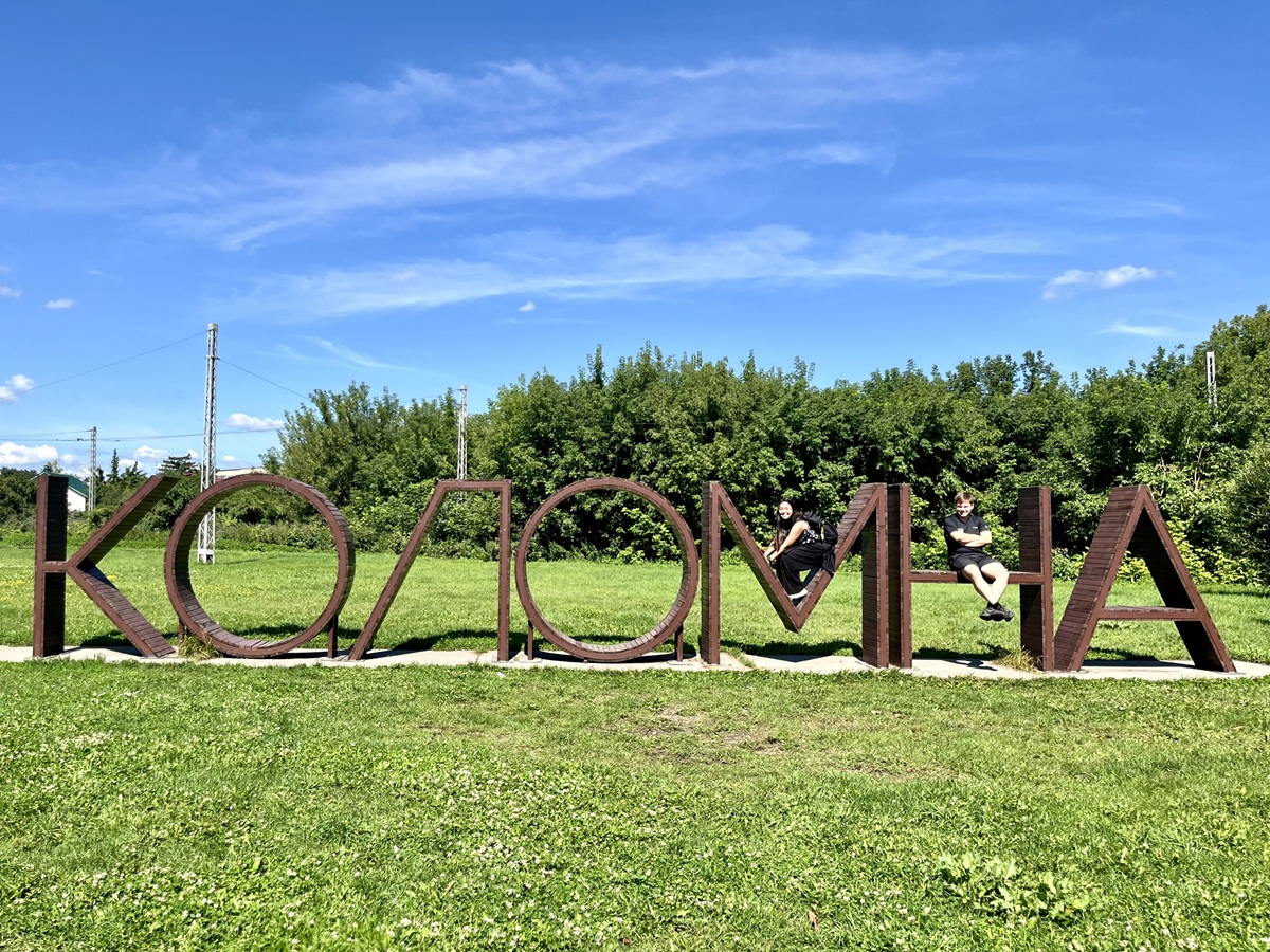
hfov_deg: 67.3
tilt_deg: +4.3
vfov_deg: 53.1
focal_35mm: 26
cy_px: 476
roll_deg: +1.4
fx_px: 954
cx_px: 635
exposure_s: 1/3135
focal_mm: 5.1
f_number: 1.6
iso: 50
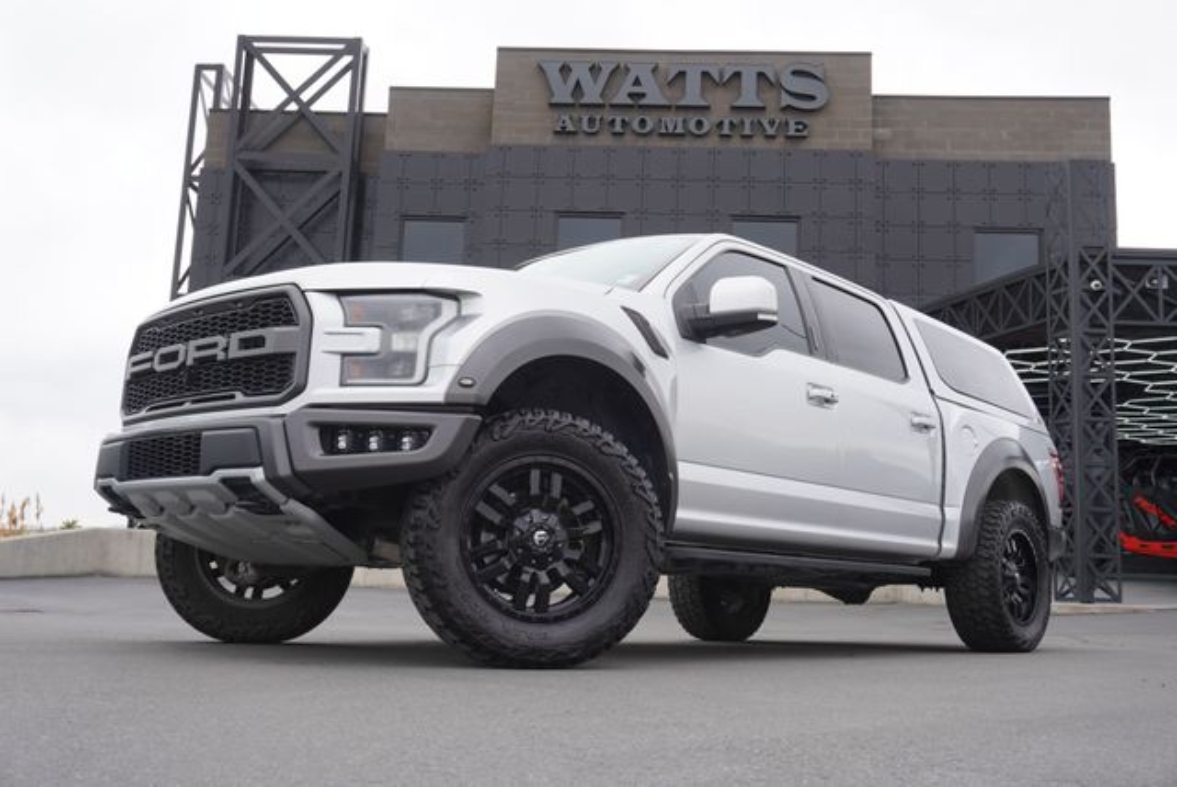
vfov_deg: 36.9
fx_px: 1178
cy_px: 394
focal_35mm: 36
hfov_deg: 53.1
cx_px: 588
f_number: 6.3
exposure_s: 1/125
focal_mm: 24
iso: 100
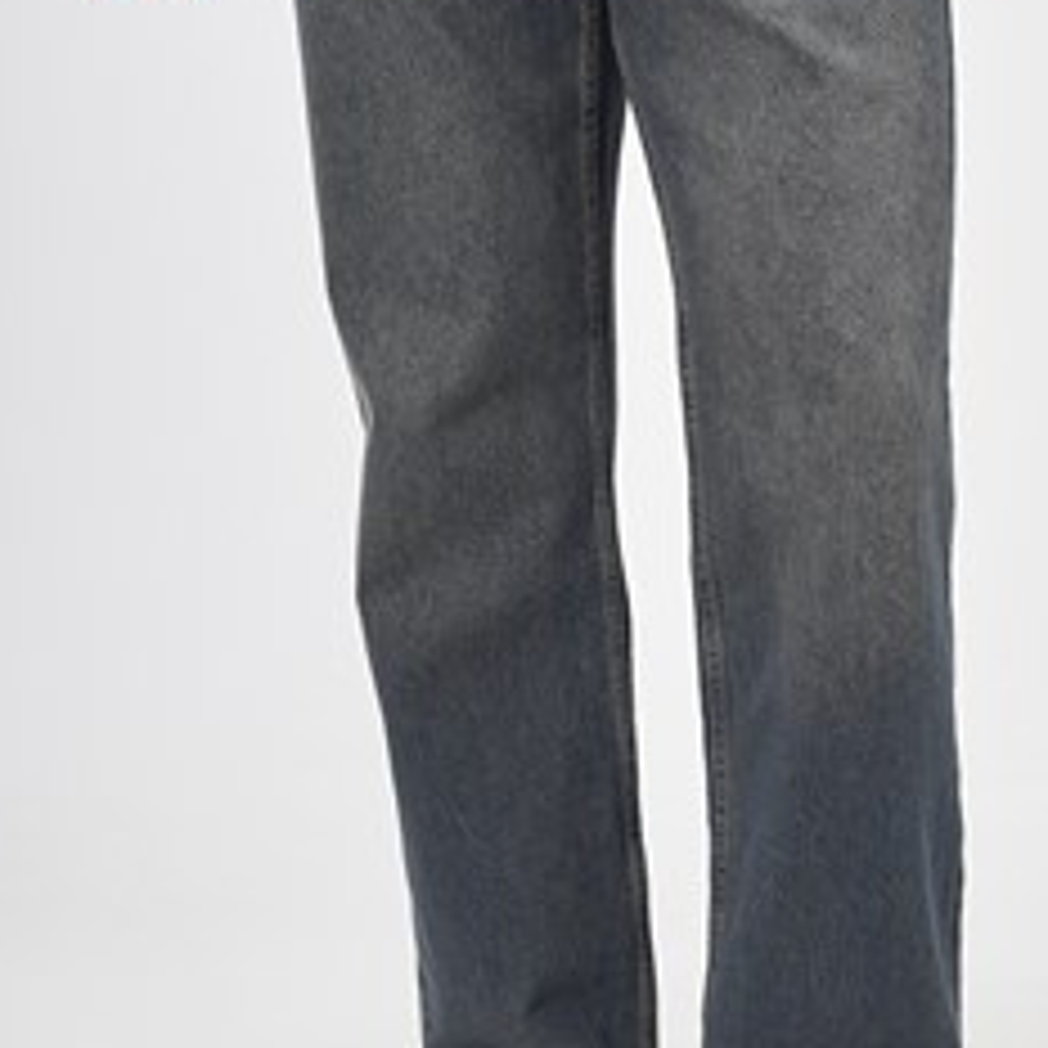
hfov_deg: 10.6
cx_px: 688
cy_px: 202
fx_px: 5617
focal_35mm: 164
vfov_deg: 10.6
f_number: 6.3
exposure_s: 1/160
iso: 100
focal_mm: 50
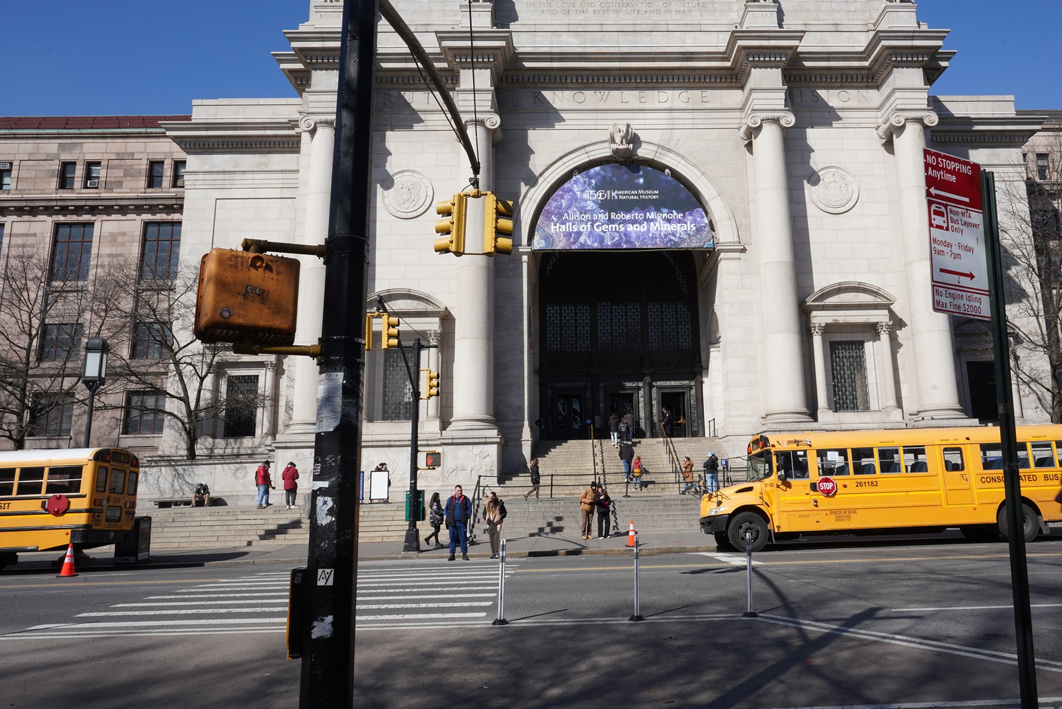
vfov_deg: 46.2
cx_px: 608
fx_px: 826
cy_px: 294
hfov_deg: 65.1
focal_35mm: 28
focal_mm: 23
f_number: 20
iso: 200
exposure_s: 1/100
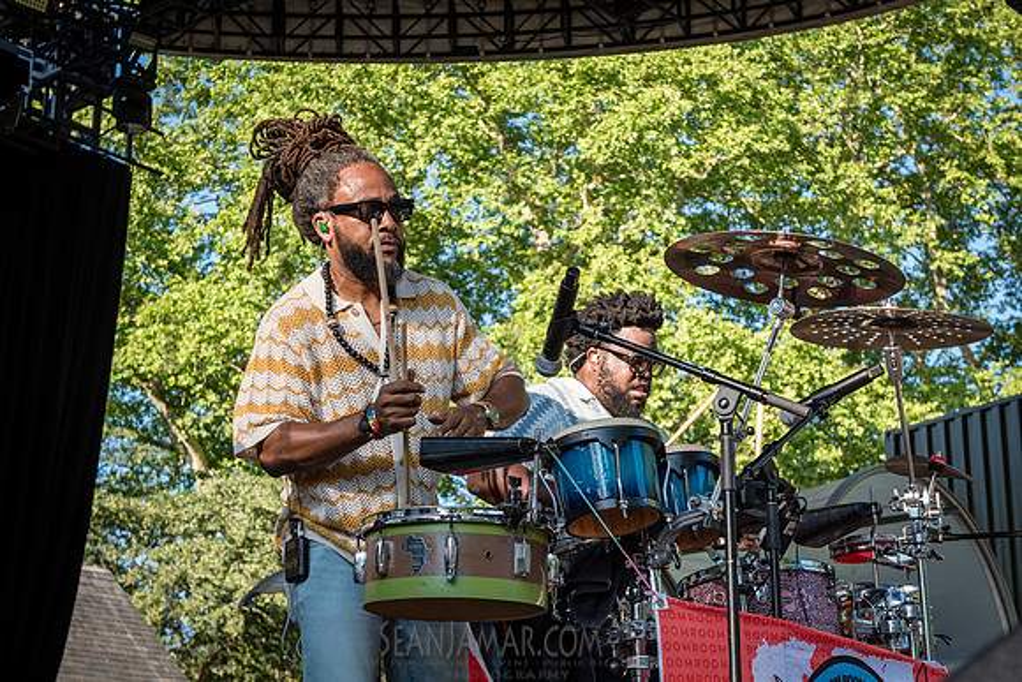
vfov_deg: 21.6
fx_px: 1790
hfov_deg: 31.9
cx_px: 511
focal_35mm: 63
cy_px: 341
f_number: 4.5
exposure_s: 1/400
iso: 400
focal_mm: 45
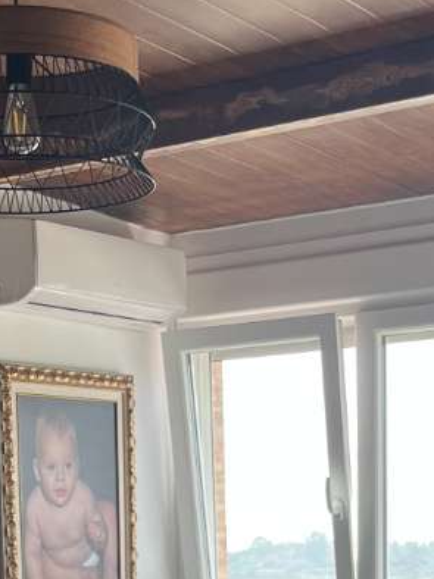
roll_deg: +1.8
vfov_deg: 18.0
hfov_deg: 14.9
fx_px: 1657
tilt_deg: -9.7
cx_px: 211
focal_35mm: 99
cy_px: 839
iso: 40
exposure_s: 1/122
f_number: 1.6
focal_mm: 5.1
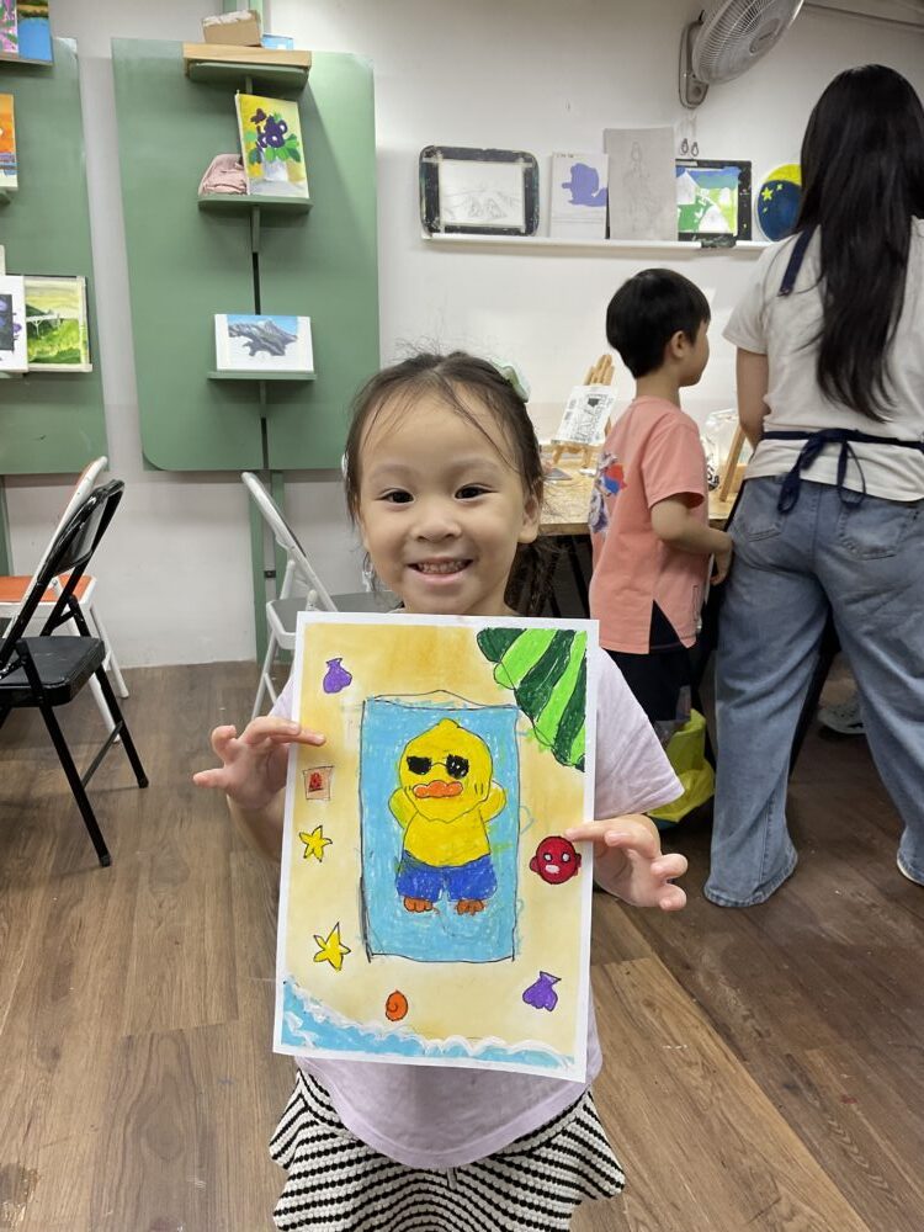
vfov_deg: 61.7
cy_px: 616
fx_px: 1032
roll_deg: +0.5
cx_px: 462
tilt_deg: -13.6
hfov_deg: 48.2
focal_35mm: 29
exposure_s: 1/120
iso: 50
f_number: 1.8
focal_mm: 3
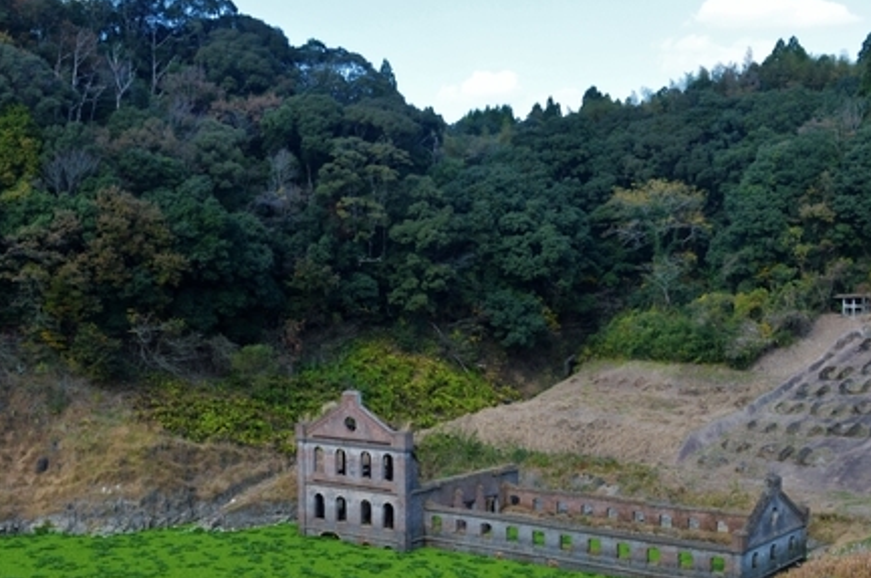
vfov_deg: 26.8
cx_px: 389
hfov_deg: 39.6
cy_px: 387
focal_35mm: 50
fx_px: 1208
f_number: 5
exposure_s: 1/100
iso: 400
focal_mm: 18
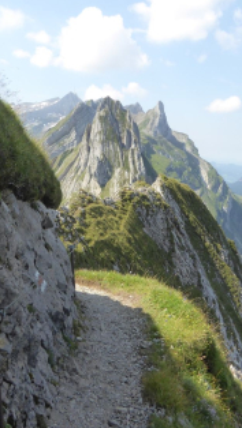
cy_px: 217
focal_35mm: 37
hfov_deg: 31.7
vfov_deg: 54.0
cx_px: 73
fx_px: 421
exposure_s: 1/500
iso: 160
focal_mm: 4.3
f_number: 3.3
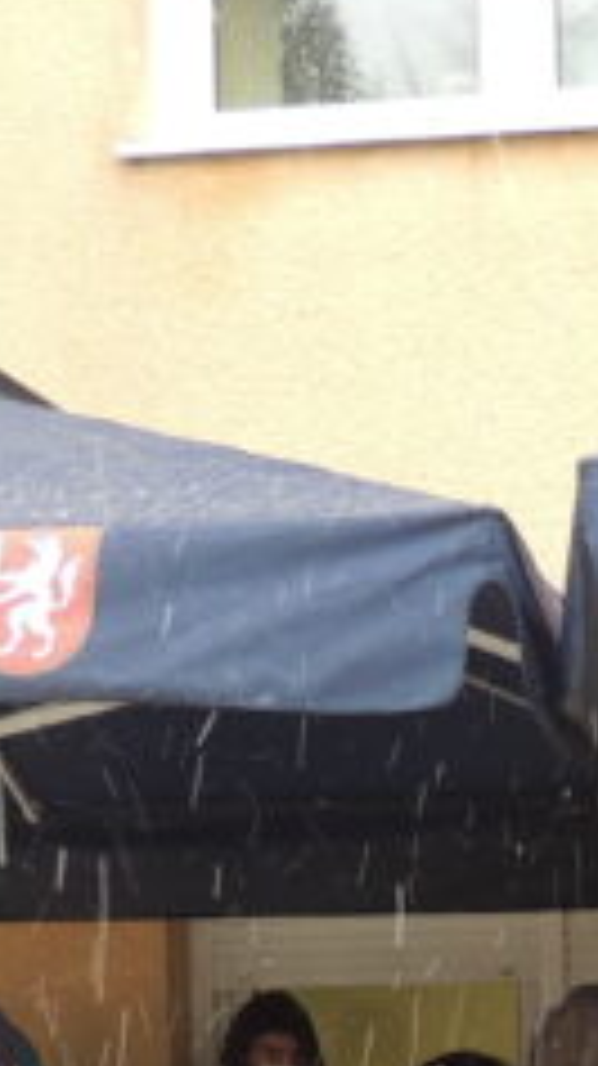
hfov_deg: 10.5
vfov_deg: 18.3
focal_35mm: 113
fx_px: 3191
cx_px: 715
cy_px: 1156
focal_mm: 4.3
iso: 100
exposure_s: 1/30
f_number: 3
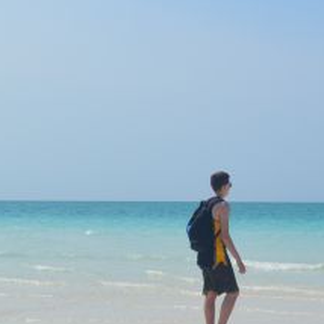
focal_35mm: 105
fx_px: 1112
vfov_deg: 16.5
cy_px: 229
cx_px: 332
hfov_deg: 16.2
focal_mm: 22
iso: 100
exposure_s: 1/400
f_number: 10
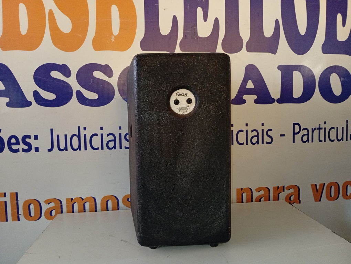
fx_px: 274
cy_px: 132
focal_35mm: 27
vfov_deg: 51.5
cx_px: 176
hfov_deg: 65.2
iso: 627
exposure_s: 1/20
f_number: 1.8
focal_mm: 3.98
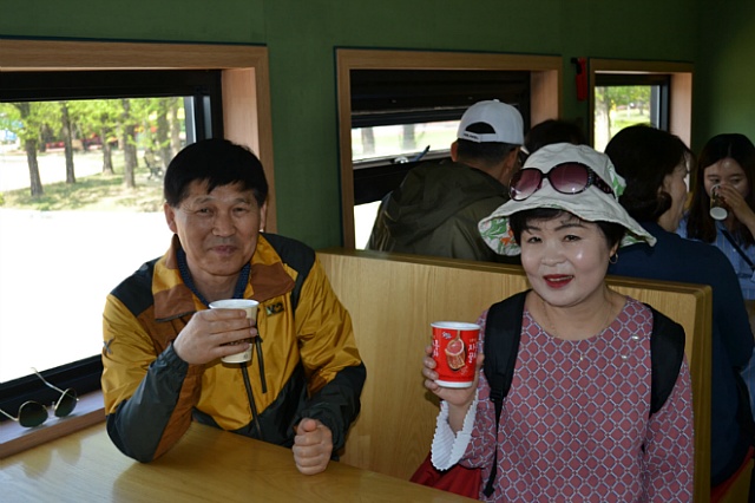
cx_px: 378
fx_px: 912
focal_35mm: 44
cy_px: 252
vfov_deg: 30.8
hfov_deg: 45.0
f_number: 4.5
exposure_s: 1/125
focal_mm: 29
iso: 200
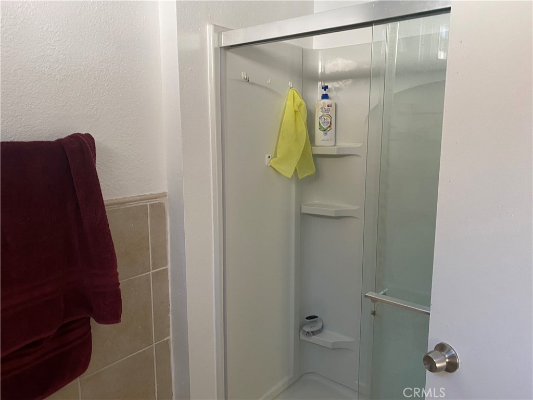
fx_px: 400
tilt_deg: -7.8
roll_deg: -0.3
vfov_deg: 53.1
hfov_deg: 67.3
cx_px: 266
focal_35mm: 26
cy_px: 200
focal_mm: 4.25
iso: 125
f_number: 1.8
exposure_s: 1/60
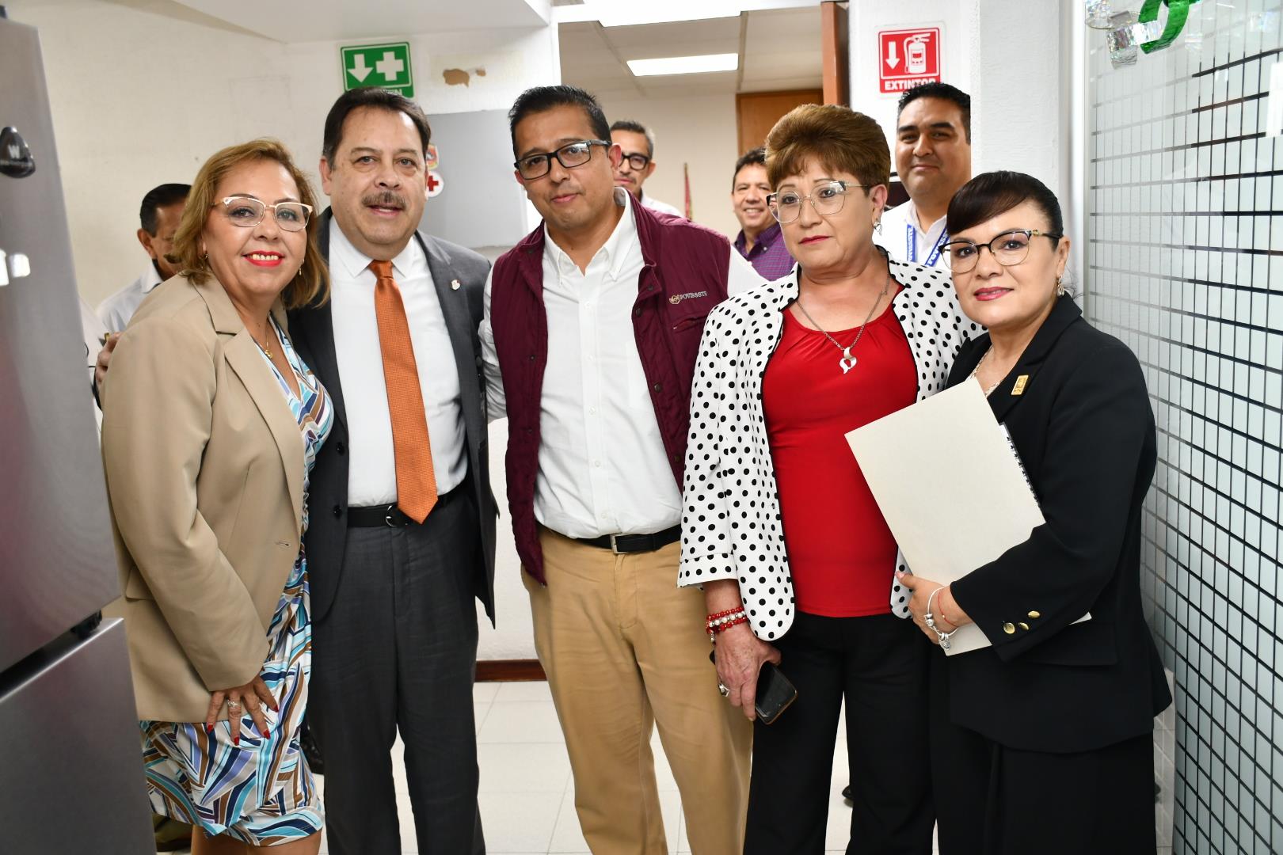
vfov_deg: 38.9
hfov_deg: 55.8
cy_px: 428
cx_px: 642
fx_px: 1212
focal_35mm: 34
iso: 560
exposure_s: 1/60
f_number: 4
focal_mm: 23
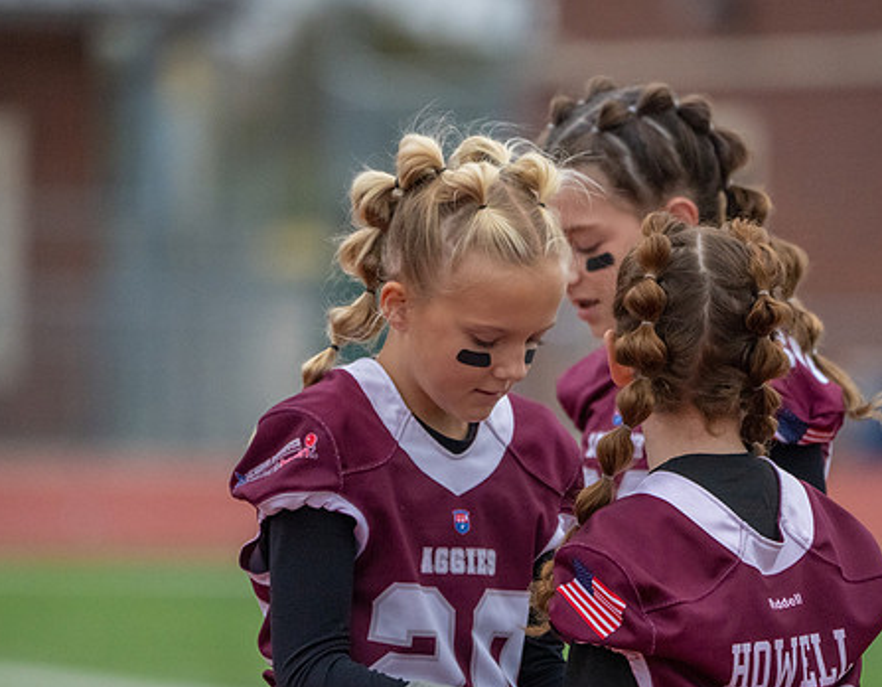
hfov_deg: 3.1
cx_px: 510
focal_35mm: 639
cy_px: 375
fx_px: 16507
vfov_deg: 2.4
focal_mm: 400
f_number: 5.6
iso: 5000
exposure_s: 1/1000
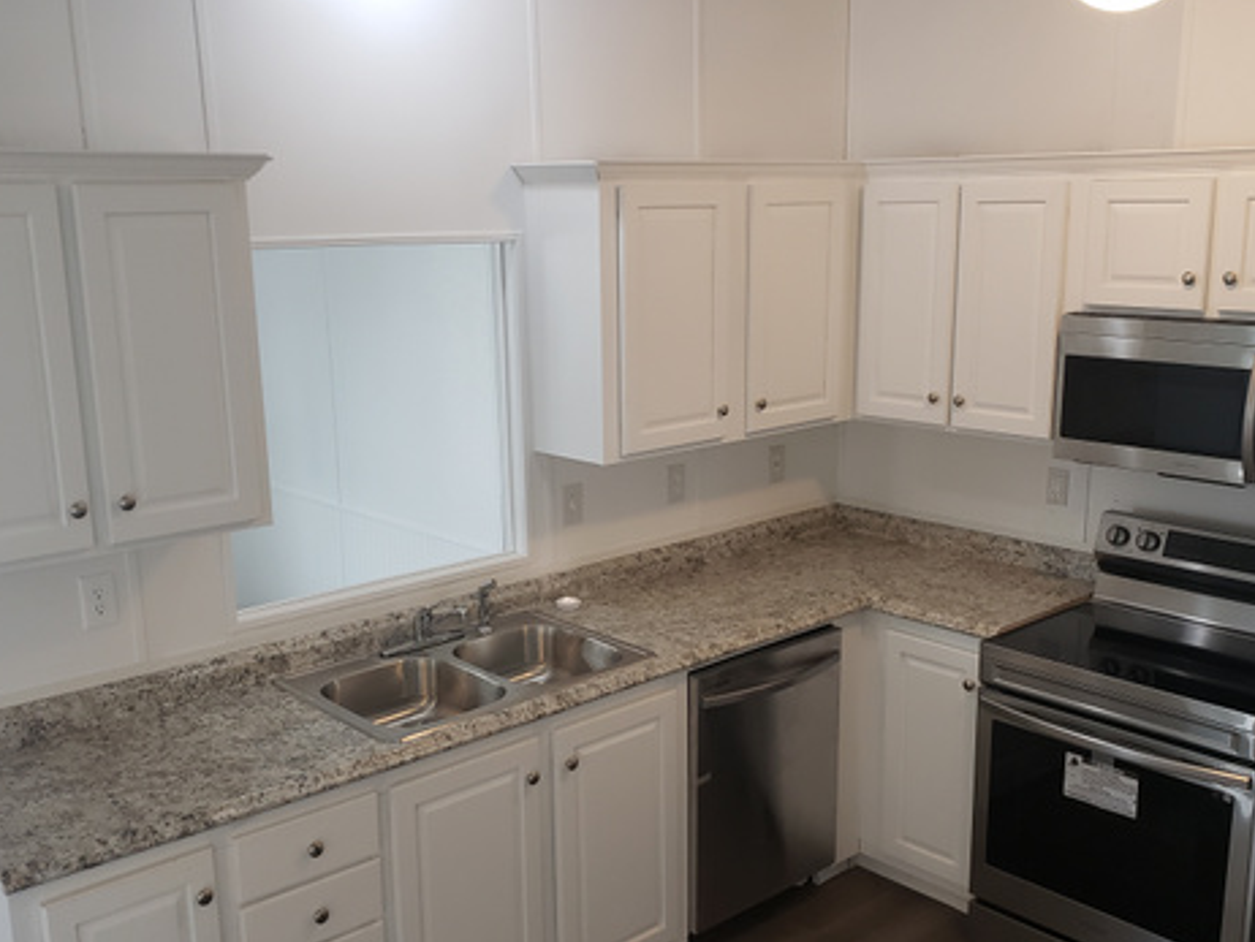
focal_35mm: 36
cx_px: 633
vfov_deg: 39.6
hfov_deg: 51.3
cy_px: 554
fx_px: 1306
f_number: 2.4
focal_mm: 4.3
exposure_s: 1/60
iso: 200
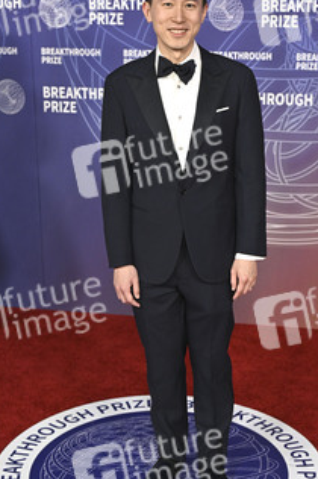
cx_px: 194
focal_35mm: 62
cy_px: 238
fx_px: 823
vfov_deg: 32.4
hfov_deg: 21.8
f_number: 4
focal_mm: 49
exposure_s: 1/320
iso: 2000
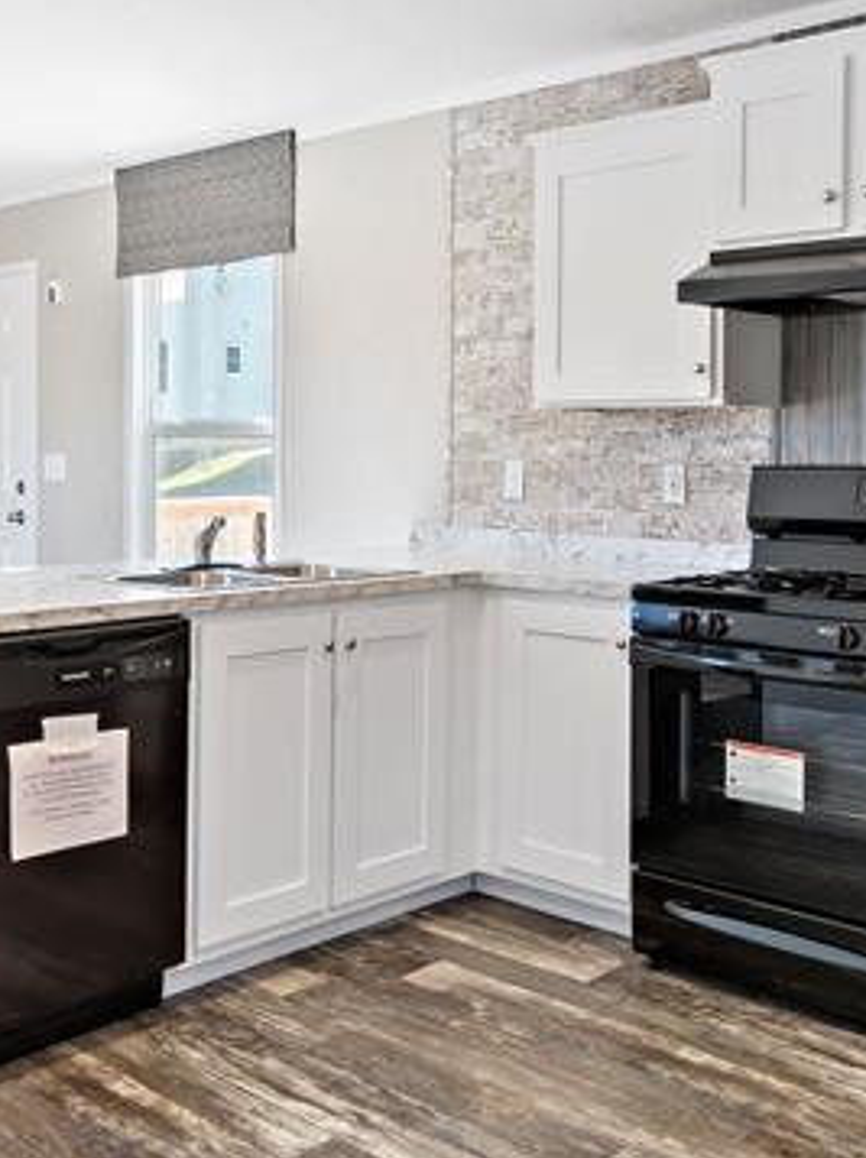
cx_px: 329
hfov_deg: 34.9
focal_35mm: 41
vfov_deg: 45.5
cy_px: 440
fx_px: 1370
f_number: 9
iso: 320
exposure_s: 1/4
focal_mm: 14
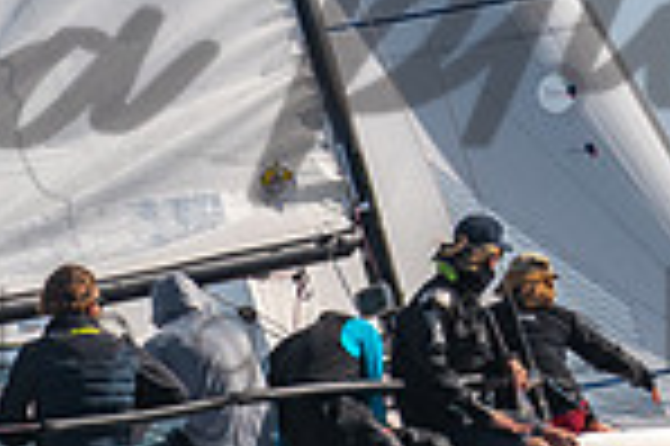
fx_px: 11954
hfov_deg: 3.2
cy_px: -2
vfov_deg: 2.1
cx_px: 630
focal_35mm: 643
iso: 200
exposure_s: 1/2000
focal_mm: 110
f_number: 6.3
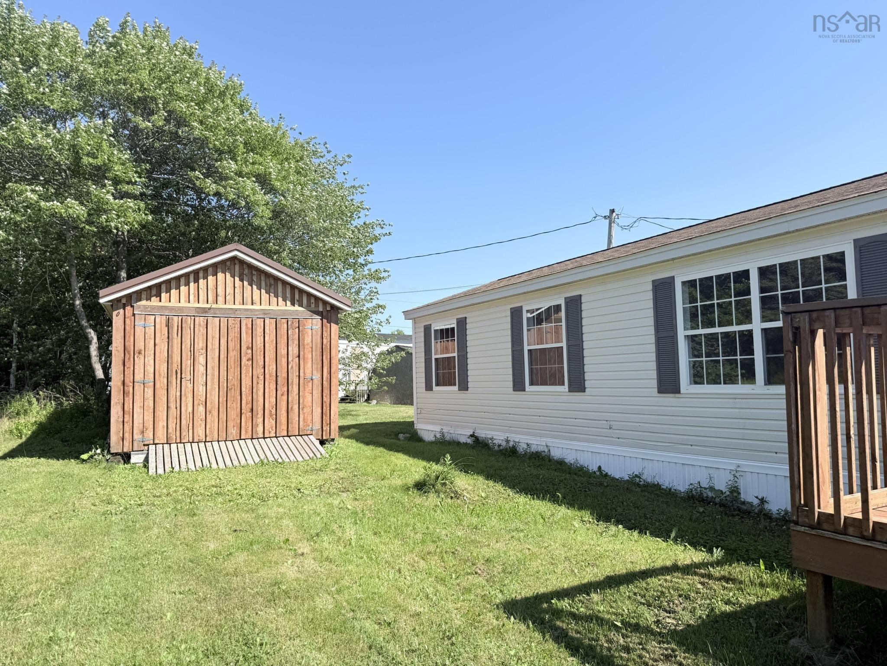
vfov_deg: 56.8
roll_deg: +2.3
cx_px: 444
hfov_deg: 71.6
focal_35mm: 24
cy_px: 333
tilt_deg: +2.3
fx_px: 615
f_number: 1.78
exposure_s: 1/2907
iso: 80
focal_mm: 6.76
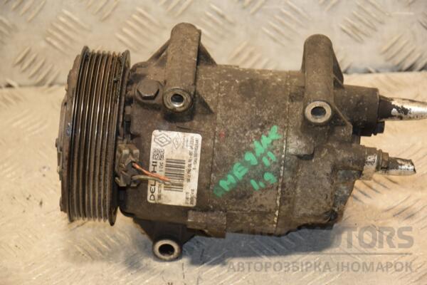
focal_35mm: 128
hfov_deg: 16.1
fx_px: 1512
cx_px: 214
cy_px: 142
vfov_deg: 10.8
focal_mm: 85
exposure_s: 1/100
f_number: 5.6
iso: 800
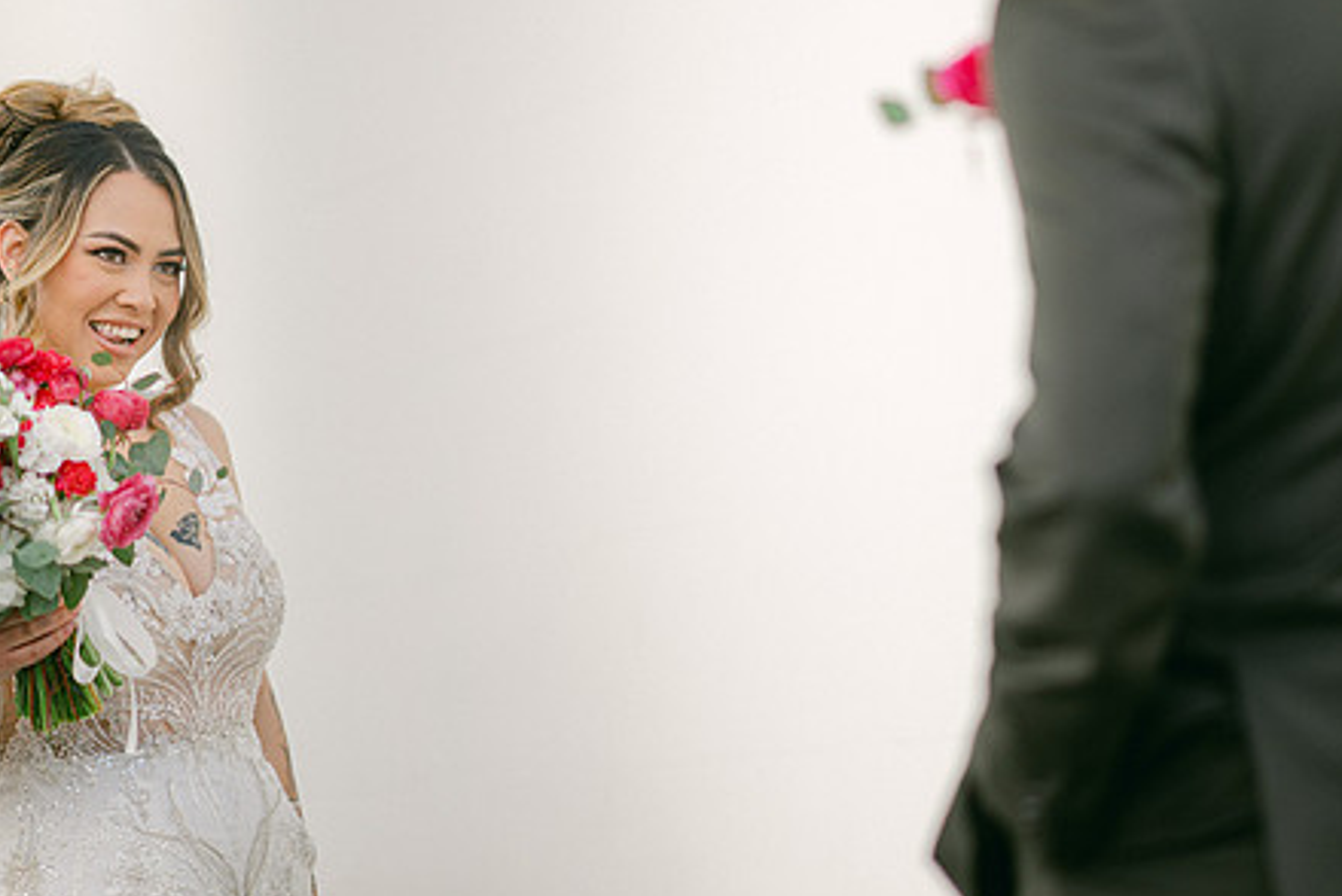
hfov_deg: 18.2
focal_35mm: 112
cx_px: 683
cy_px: 334
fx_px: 4178
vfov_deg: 12.2
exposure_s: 1/1600
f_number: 1.8
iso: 80
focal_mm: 85
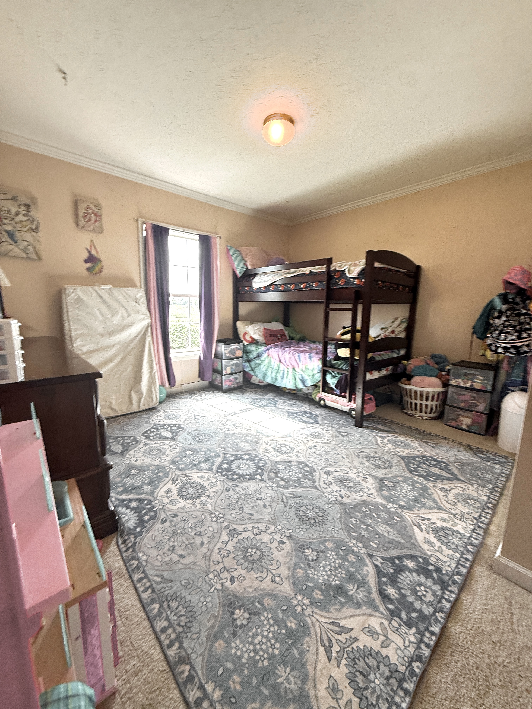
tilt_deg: -9.7
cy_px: 354
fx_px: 287
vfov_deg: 102.1
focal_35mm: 14
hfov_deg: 85.7
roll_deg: -2.8
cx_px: 266
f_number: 2.2
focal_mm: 2.22
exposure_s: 1/99
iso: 125
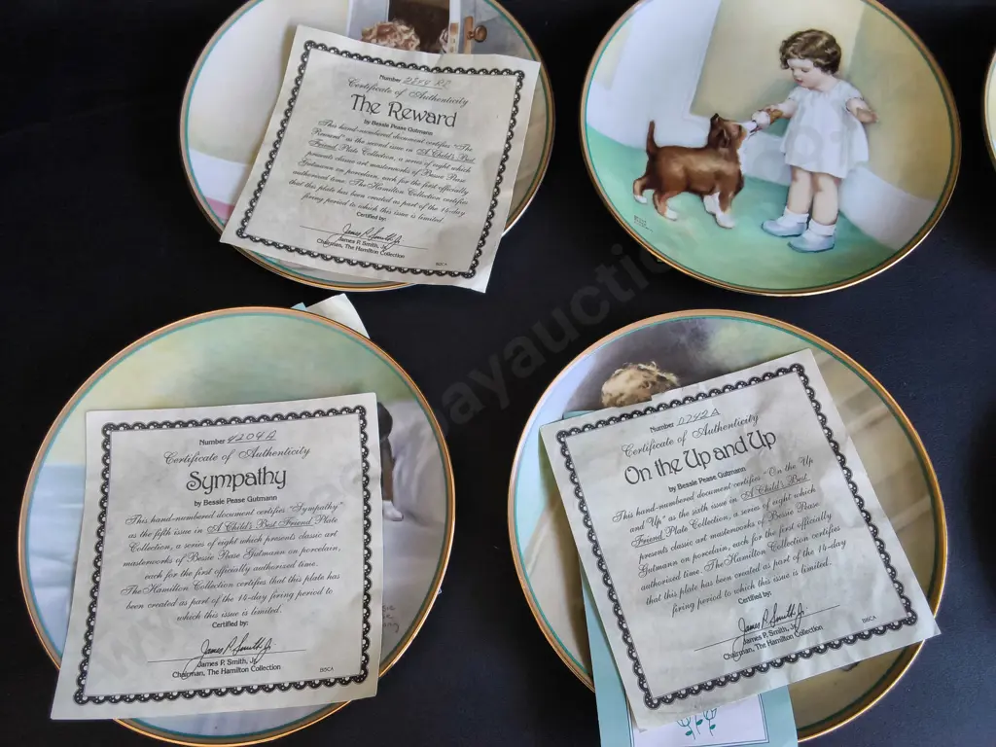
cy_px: 374
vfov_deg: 51.4
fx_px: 777
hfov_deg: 65.3
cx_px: 498
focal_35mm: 27
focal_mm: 2.87
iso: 160
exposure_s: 1/100
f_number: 2
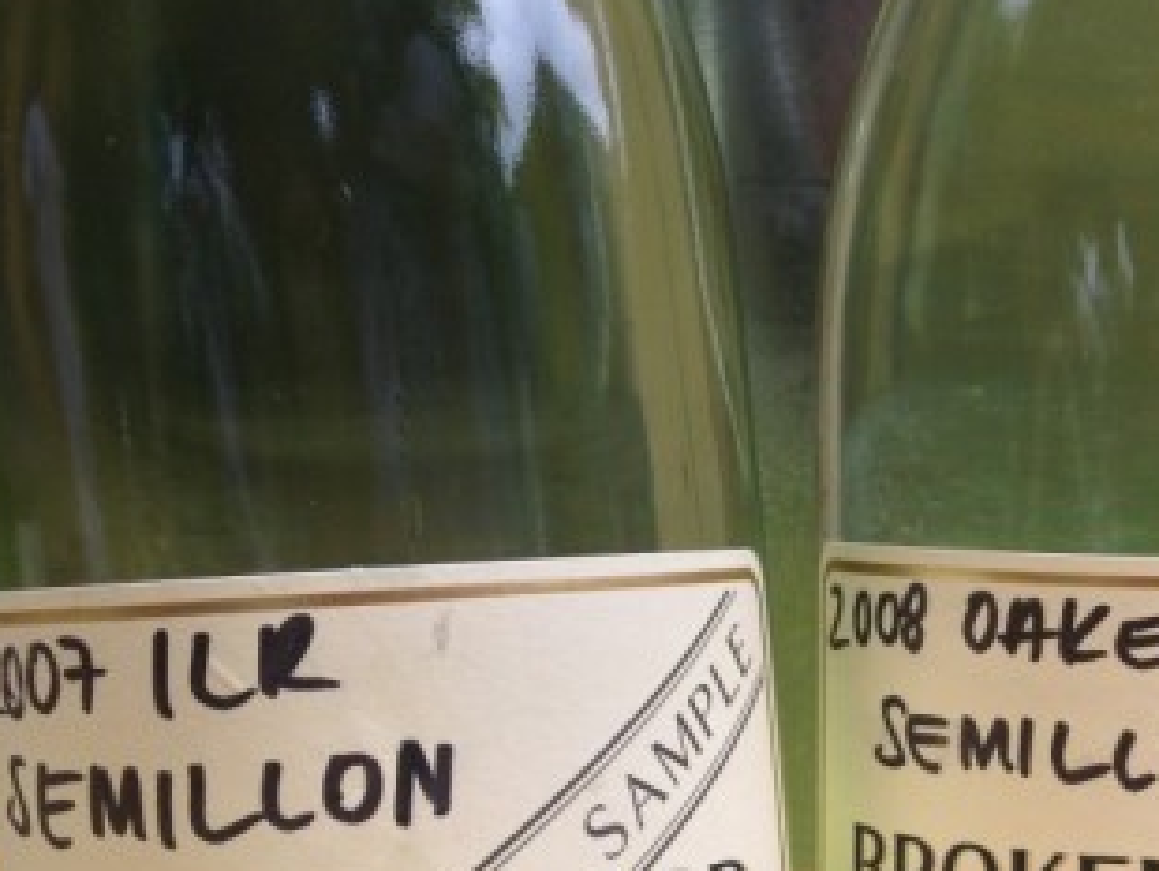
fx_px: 2346
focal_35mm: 70
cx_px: 1051
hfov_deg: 26.8
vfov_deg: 20.5
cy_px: 832
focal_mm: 4.28
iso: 50
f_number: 2.4
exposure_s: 1/259
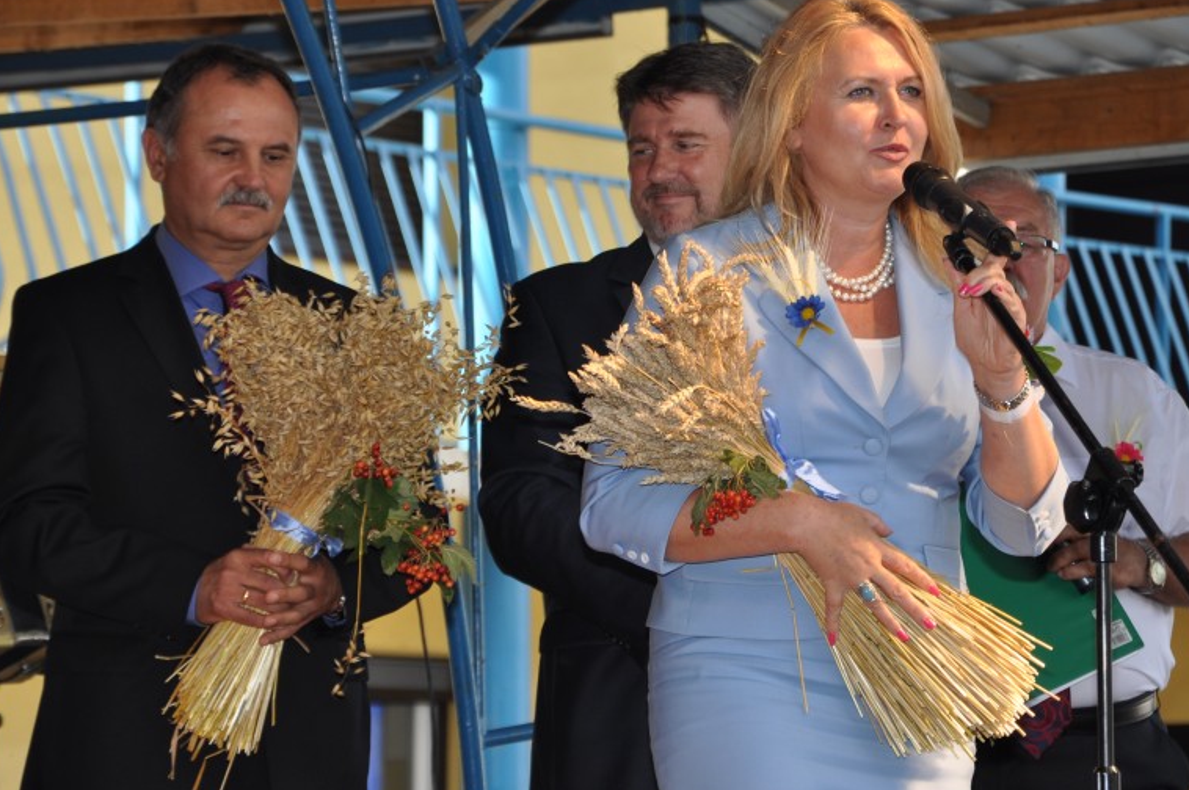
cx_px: 725
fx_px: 6852
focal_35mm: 208
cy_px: 400
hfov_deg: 9.9
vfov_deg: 6.6
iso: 200
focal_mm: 105
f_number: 6.3
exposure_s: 1/160
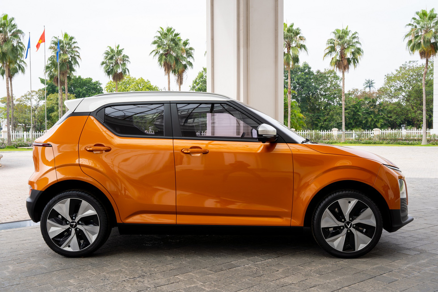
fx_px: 471
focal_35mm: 39
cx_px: 219
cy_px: 146
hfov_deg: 49.9
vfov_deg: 34.4
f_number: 10
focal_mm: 38.7
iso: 100
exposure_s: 1/50
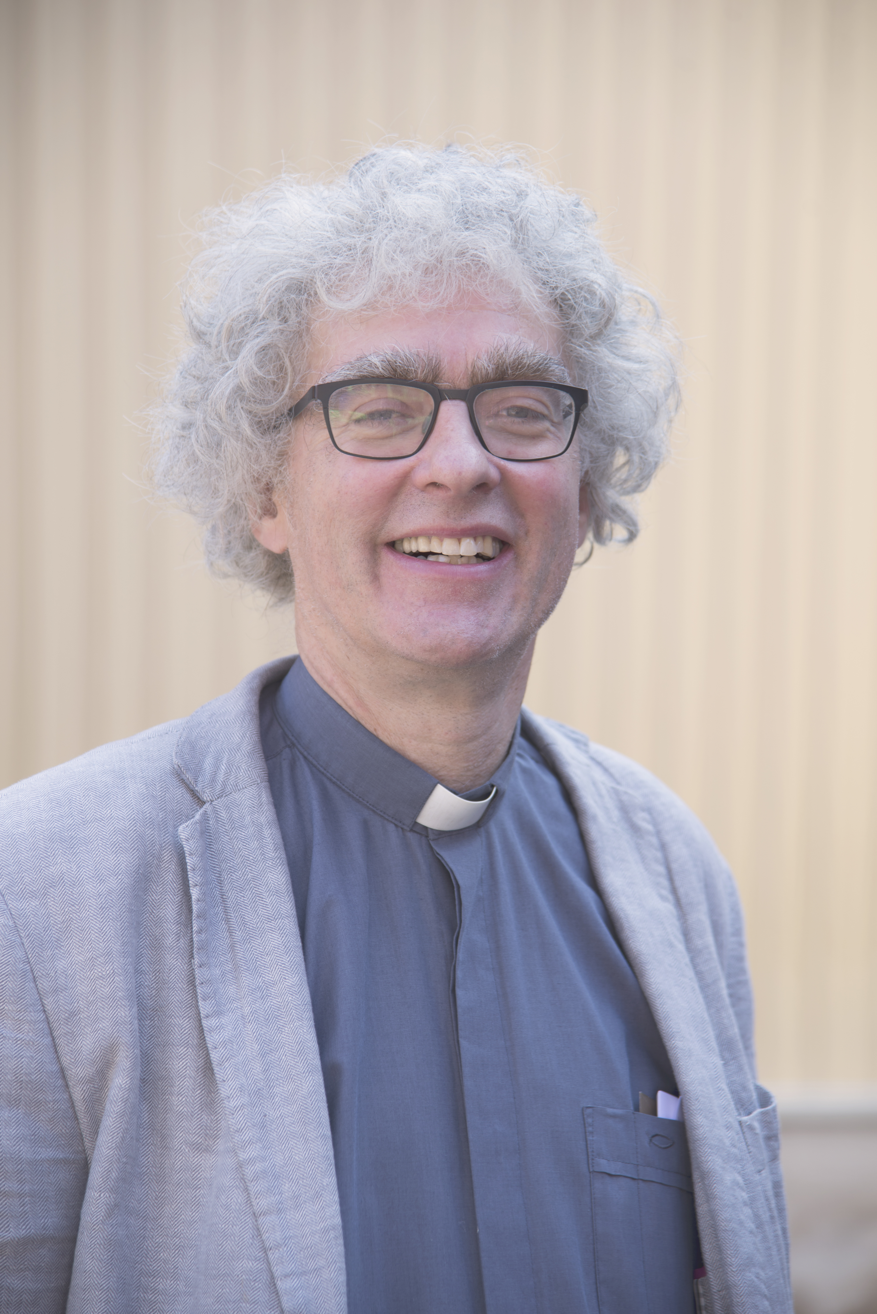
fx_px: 4016
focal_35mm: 110
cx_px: 438
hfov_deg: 12.5
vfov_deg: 18.6
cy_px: 657
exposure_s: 1/125
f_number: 4.5
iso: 160
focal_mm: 110
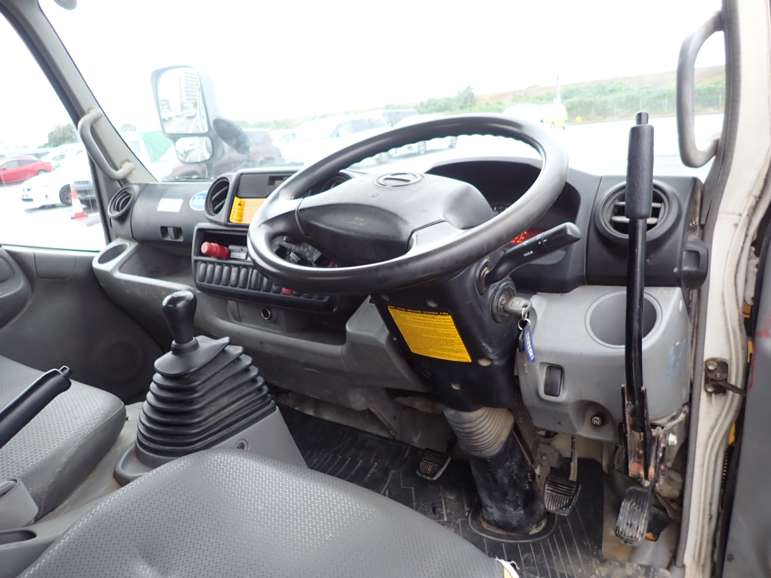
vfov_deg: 54.9
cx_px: 386
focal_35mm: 25
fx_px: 557
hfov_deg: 69.4
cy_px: 289
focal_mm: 4.5
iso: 200
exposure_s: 1/60
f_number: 2
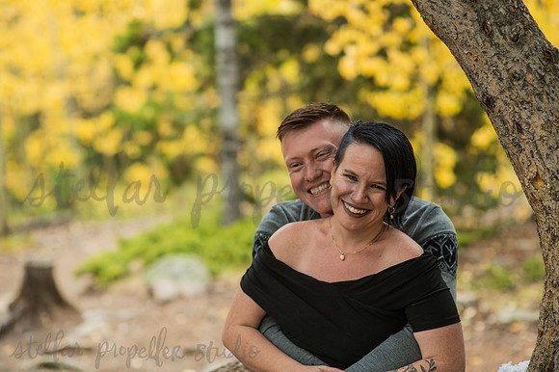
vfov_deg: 16.1
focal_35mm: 85
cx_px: 280
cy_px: 186
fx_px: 1319
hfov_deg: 23.9
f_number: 2.5
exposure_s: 1/160
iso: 500
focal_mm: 85
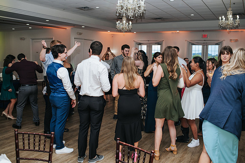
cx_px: 122
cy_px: 82
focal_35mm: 35
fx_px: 238
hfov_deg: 54.5
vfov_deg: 37.8
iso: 800
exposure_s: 1/200
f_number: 3.2
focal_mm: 35
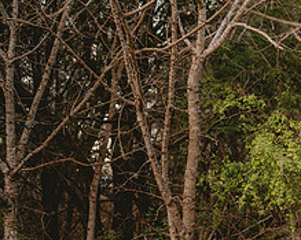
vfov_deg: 12.3
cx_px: 350
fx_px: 1104
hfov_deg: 15.0
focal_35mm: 124
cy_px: 211
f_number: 2
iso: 250
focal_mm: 50
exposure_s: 1/400
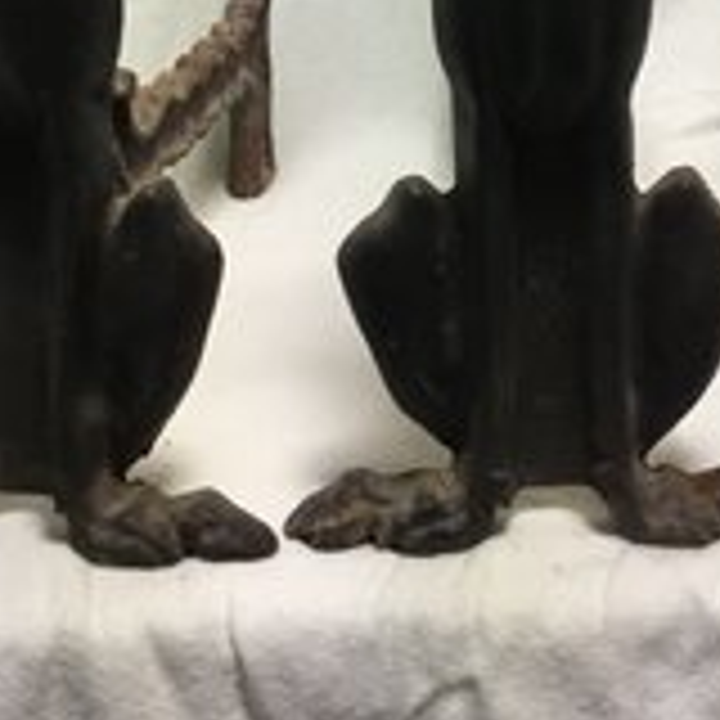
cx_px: 398
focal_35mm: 70
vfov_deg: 22.7
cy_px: -142
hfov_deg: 24.6
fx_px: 1647
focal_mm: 3.3
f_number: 2.4
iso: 125
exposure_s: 1/33
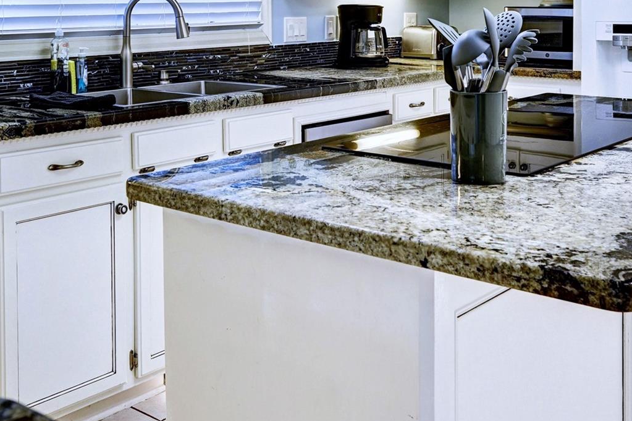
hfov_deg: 41.0
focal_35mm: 48
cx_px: 256
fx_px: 843
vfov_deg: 26.7
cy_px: 11
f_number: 8
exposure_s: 1/25
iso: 400
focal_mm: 24
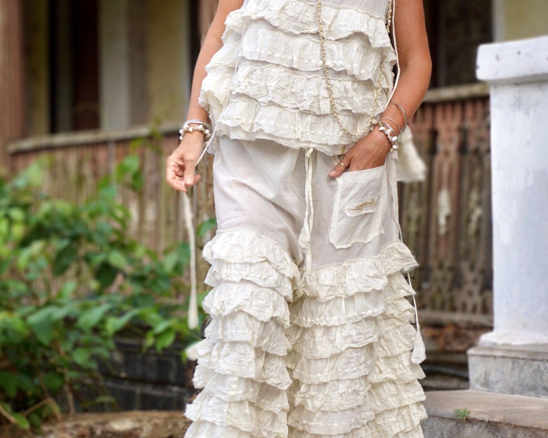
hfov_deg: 18.1
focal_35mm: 106
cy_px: 175
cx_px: 274
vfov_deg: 14.5
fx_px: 1719
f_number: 5.6
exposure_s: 1/160
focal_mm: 50
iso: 160
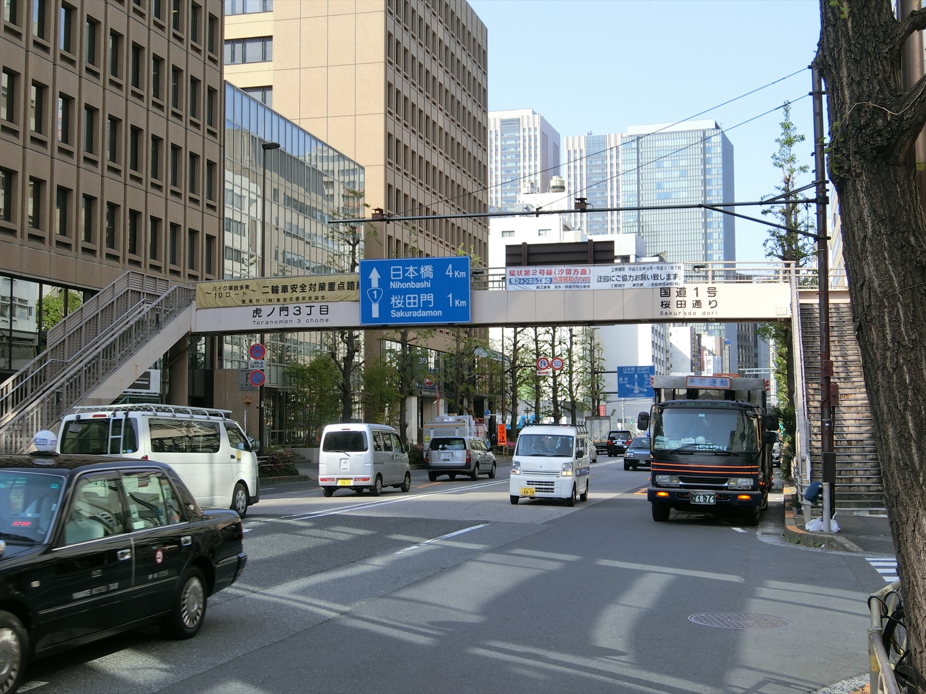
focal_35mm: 48
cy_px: 347
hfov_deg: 39.7
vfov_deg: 30.3
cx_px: 463
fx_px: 1284
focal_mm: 10.2
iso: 80
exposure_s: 1/320
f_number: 4.2
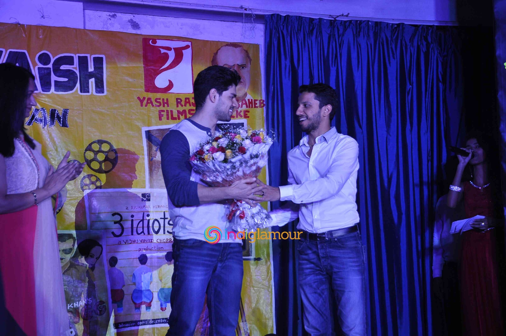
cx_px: 253
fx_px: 1095
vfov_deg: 17.5
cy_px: 168
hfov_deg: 26.0
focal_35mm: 78
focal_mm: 52
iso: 400
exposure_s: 1/100
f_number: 5.6
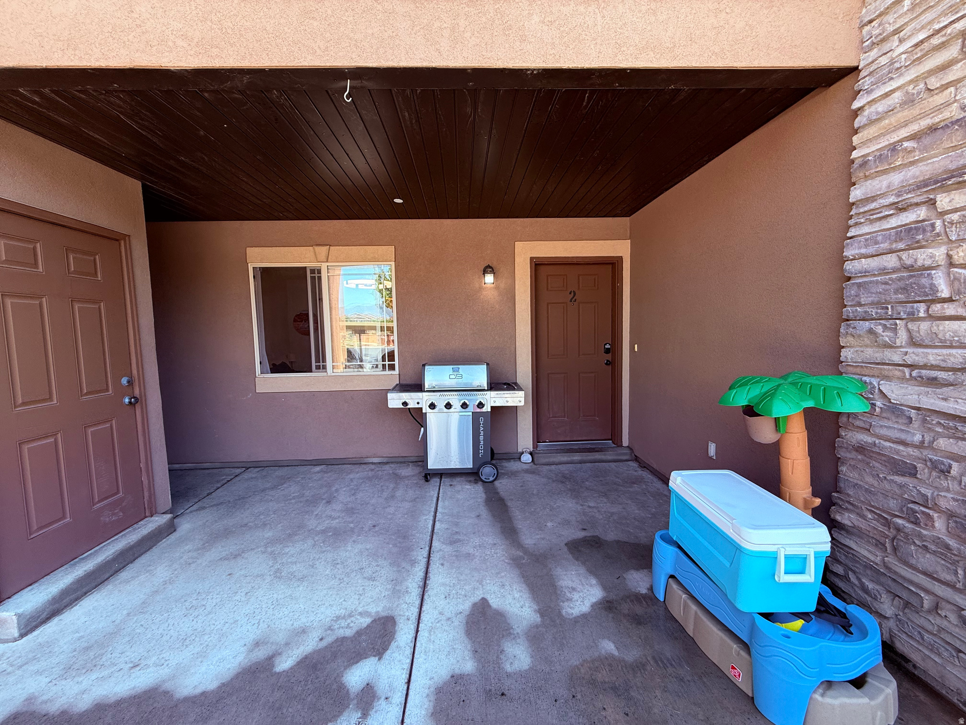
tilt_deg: -4.5
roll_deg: +1.1
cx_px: 483
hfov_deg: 102.1
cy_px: 362
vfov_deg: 85.7
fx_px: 391
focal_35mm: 14
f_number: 2.2
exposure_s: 1/129
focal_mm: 2.22
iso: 64
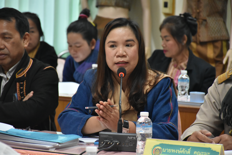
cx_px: 116
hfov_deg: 9.8
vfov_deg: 6.5
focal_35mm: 210
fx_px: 1353
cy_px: 78
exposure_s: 1/125
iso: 2500
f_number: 5.6
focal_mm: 140
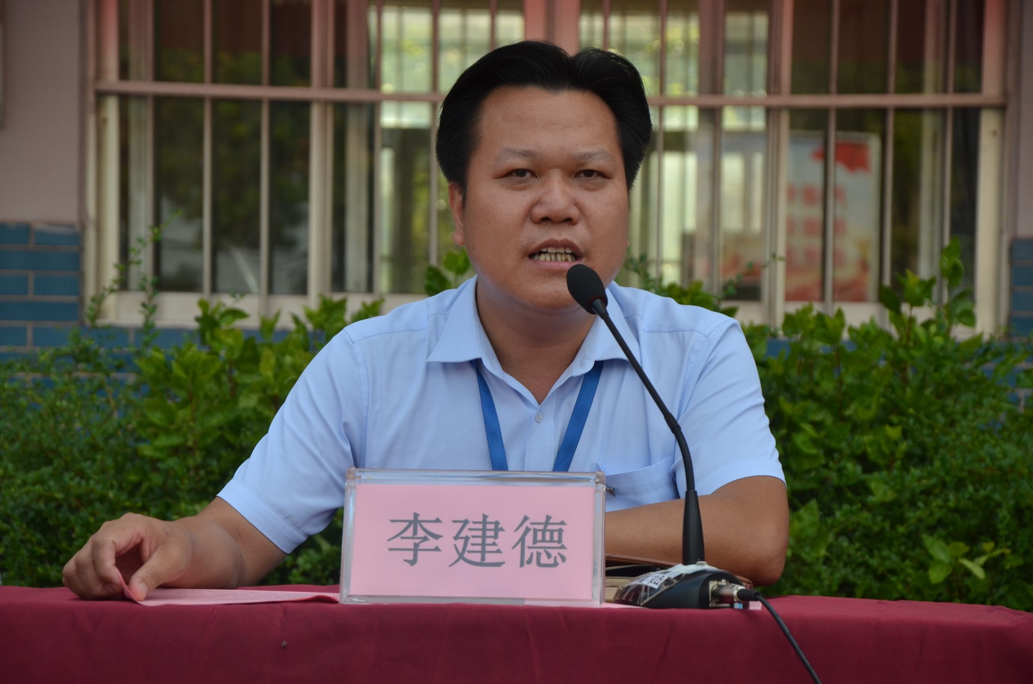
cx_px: 516
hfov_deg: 15.2
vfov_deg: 10.1
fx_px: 3865
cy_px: 342
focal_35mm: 135
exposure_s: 1/800
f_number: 7.1
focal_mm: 90
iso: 400
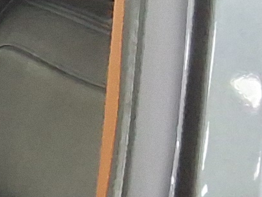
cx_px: -667
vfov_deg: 6.5
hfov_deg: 7.2
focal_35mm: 224
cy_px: 363
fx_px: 1695
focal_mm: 2.91
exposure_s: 1/40
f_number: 1.9
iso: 160
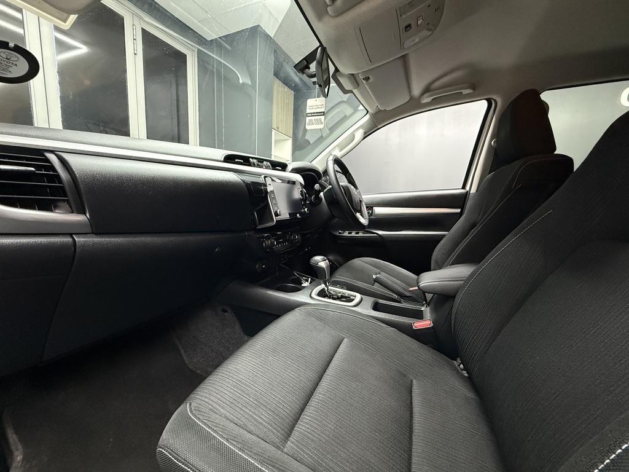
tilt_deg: -7.1
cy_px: 236
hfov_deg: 102.1
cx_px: 314
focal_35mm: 14
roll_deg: -2.3
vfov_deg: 85.7
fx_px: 254
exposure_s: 1/50
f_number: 2.2
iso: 1000
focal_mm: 2.22
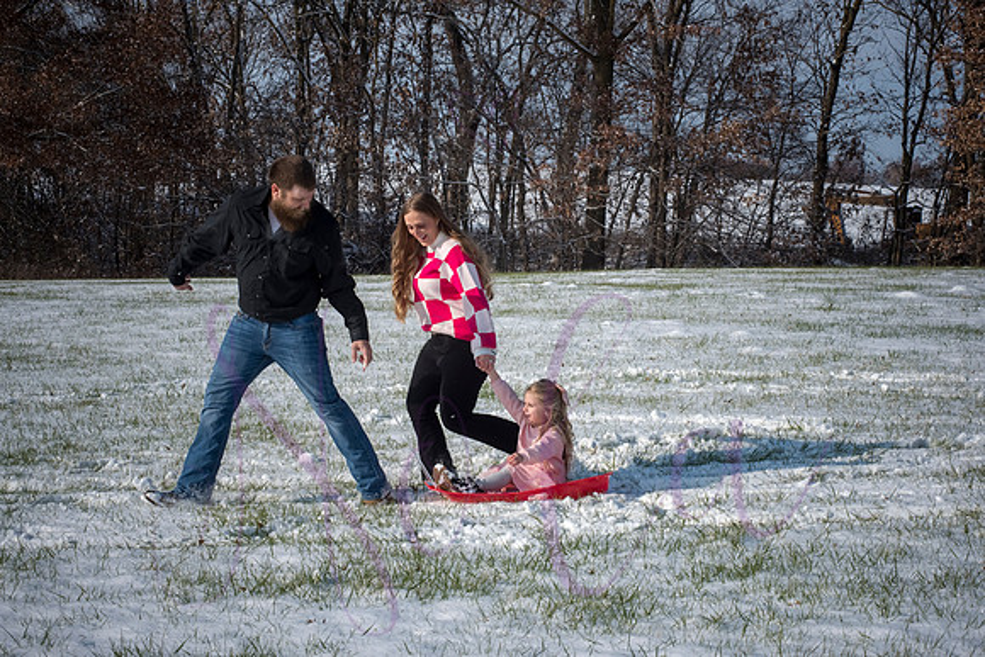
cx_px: 492
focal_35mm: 80
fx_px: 2189
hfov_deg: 25.4
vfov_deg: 17.1
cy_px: 328
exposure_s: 1/1000
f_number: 16
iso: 640
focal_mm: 80
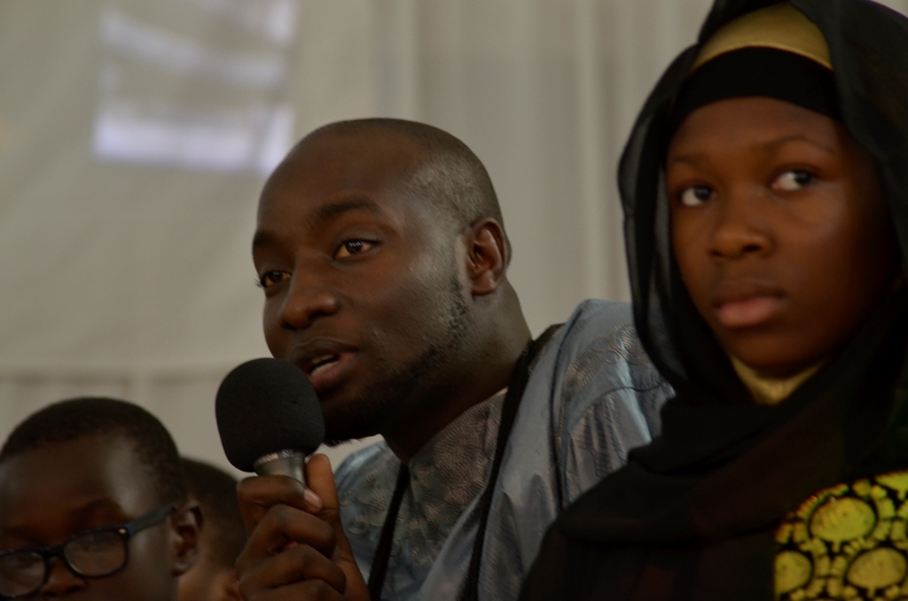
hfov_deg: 11.3
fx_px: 4606
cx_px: 454
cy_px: 300
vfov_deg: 7.5
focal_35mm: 183
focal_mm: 122
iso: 640
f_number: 4.2
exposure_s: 1/50
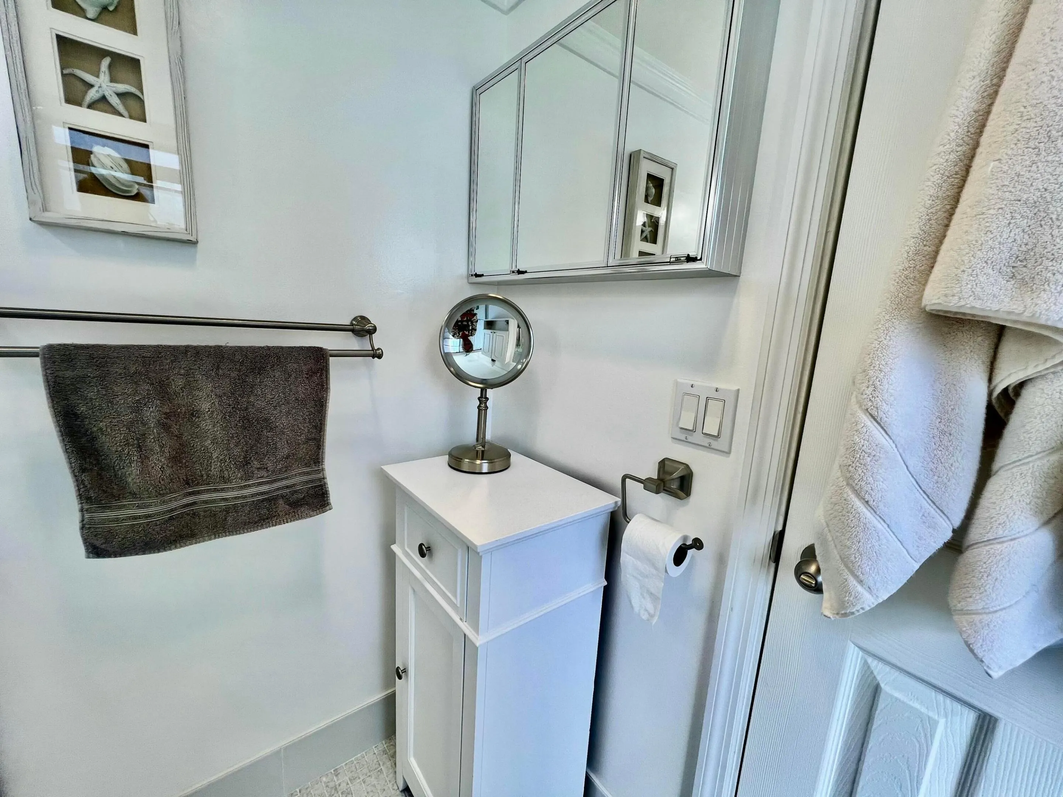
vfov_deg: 89.9
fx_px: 399
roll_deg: -2.5
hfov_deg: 106.2
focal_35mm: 13
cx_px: 532
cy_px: 398
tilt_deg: -10.7
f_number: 1.8
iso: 32
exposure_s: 1/202
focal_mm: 1.57
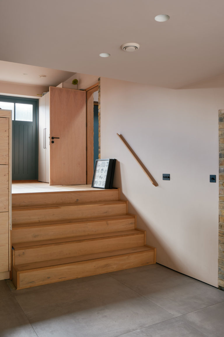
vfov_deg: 60.3
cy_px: 168
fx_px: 289
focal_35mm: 31
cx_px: 112
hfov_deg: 42.3
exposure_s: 1/1.3
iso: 400
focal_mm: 20.6
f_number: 8
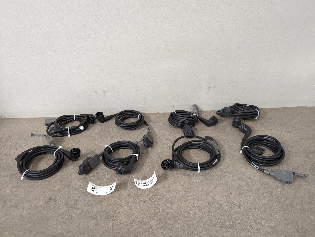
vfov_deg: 56.9
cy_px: 118
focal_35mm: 24
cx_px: 158
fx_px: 219
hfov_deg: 71.5
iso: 215
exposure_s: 1/25
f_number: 1.85
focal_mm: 6.81
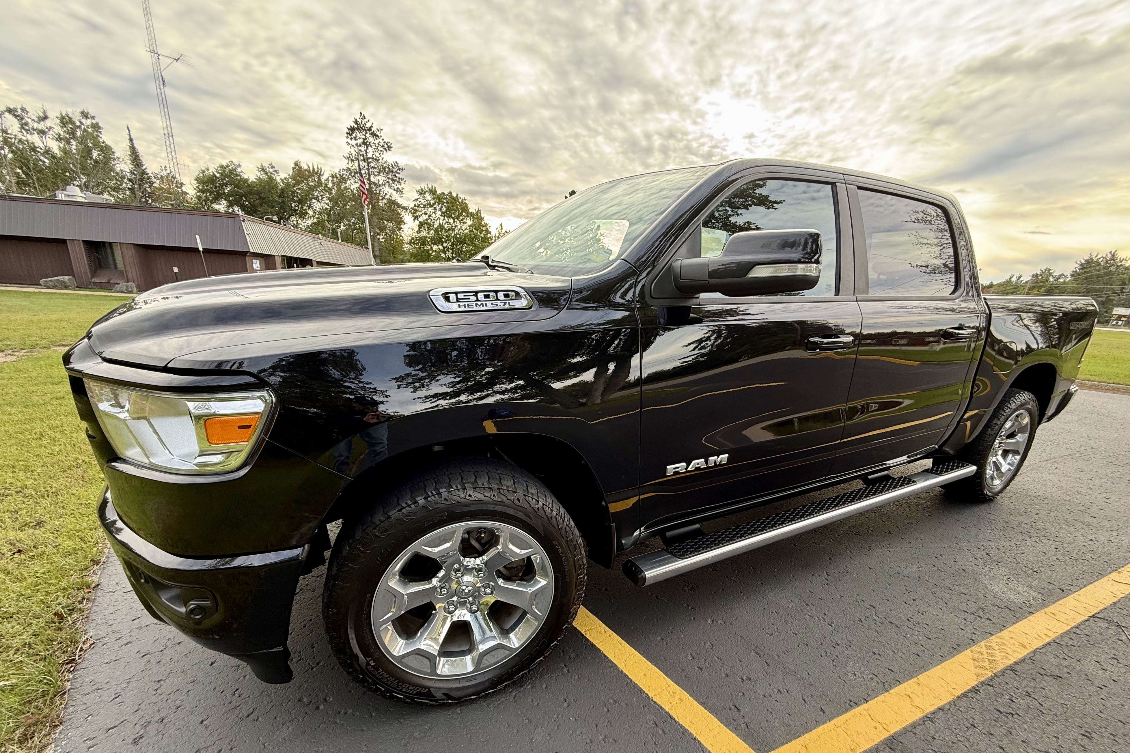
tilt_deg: -16.5
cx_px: 579
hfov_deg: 100.4
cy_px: 431
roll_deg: -3.6
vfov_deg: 76.9
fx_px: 471
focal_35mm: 15
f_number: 2.2
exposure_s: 1/99
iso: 80
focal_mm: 2.22
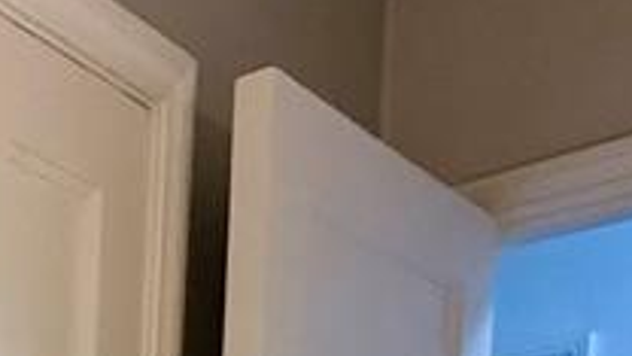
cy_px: 840
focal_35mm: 75
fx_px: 1257
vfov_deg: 12.7
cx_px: -665
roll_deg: +0.4
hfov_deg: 18.0
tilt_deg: -4.1
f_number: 2.2
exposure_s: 1/120
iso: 200
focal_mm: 2.22
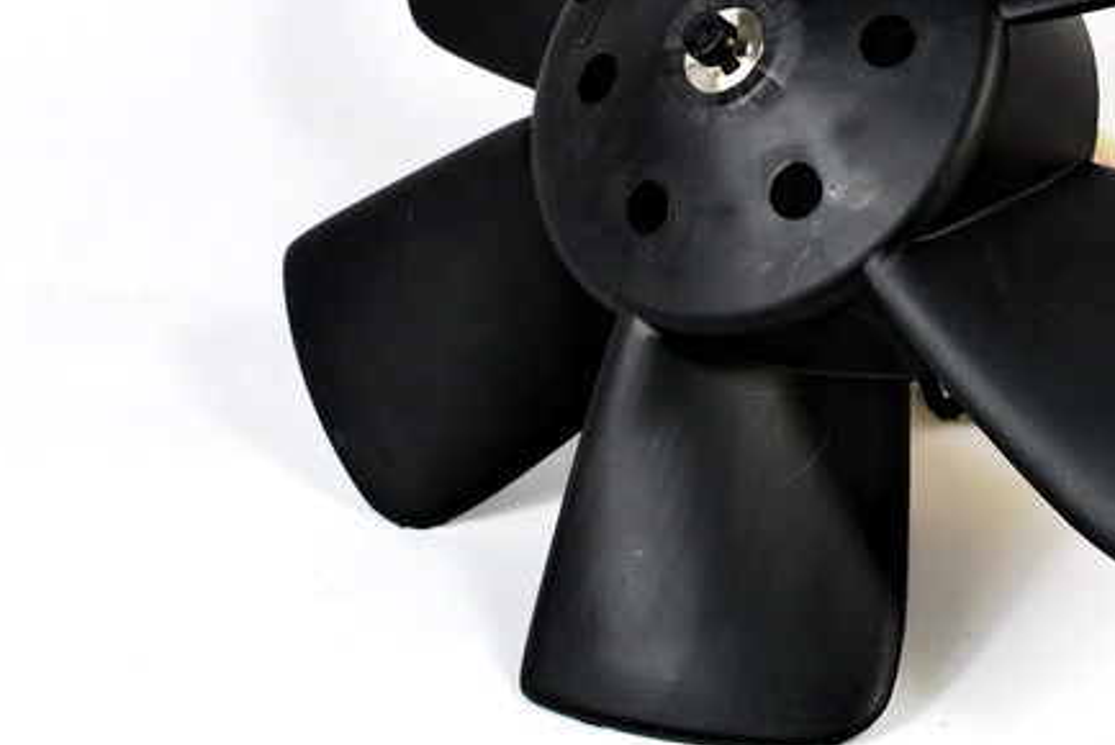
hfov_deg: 24.2
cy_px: 148
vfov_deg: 16.4
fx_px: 2572
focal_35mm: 83
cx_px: 807
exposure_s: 1/8
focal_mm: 30
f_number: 11
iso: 100
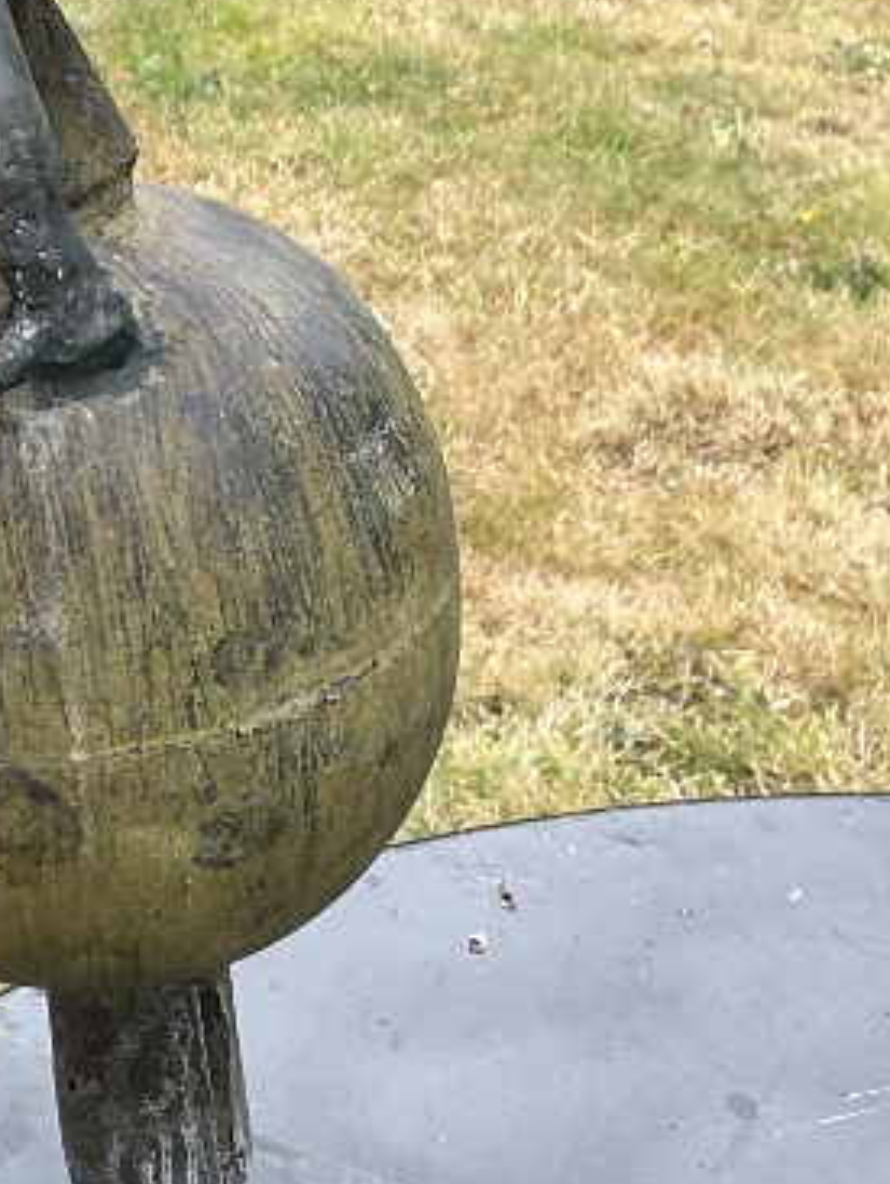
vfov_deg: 19.8
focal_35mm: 95
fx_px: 3253
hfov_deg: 15.2
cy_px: -100
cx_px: -87
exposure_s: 1/120
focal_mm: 3
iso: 25
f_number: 1.8
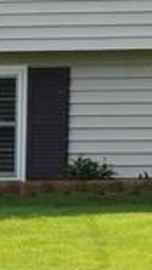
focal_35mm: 757
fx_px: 5433
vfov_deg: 2.9
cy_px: 87
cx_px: -38
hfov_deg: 1.6
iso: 100
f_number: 4.2
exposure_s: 1/320
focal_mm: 18.7
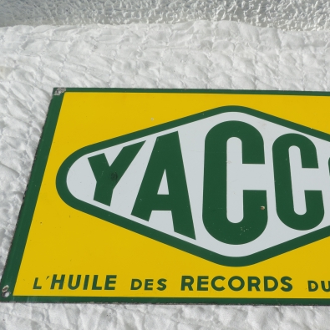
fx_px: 507
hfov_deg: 35.6
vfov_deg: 36.0
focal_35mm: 47
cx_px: 226
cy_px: 179
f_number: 4.1
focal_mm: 6.2
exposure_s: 1/1250
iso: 80
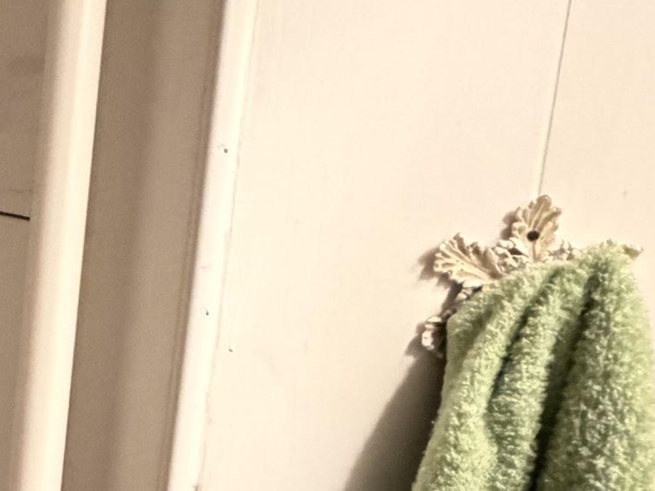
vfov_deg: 25.6
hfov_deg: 22.8
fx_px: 1078
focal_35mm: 57
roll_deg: -0.2
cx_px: -464
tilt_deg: -8.2
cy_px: 304
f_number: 2.2
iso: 1600
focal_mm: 2.22
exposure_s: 1/30
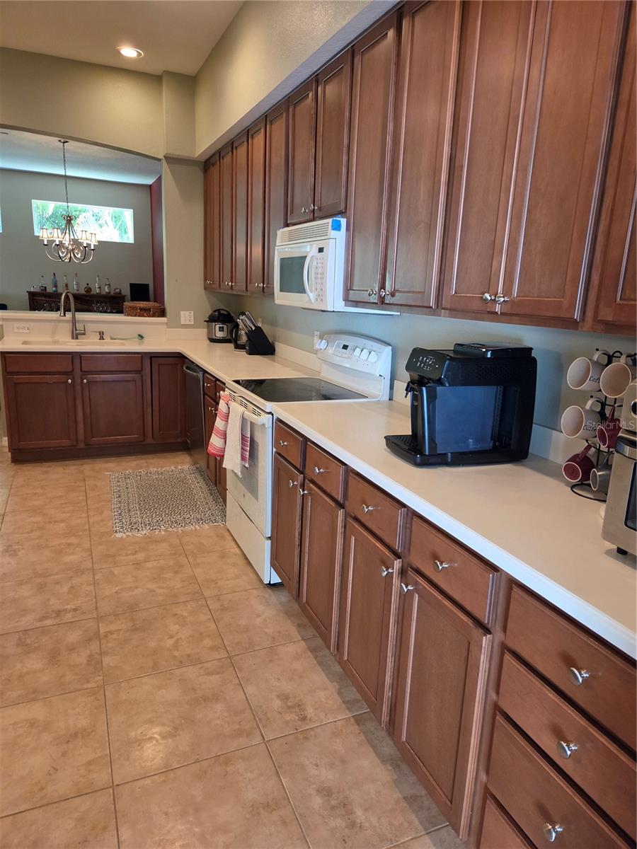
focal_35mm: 23
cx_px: 318
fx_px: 564
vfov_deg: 73.9
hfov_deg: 58.9
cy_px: 424
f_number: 1.8
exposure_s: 1/120
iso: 500
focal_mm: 5.4
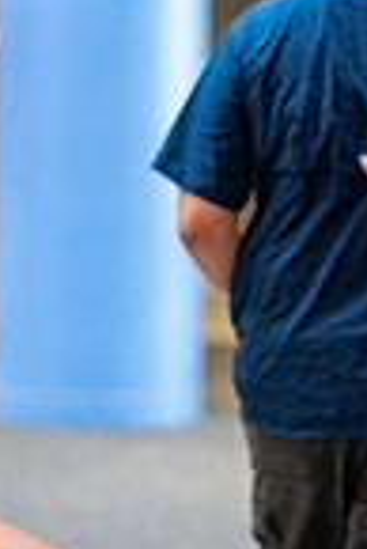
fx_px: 4027
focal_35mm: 264
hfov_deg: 5.2
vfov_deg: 7.8
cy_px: 261
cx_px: 435
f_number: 1.8
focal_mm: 85
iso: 800
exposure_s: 1/160
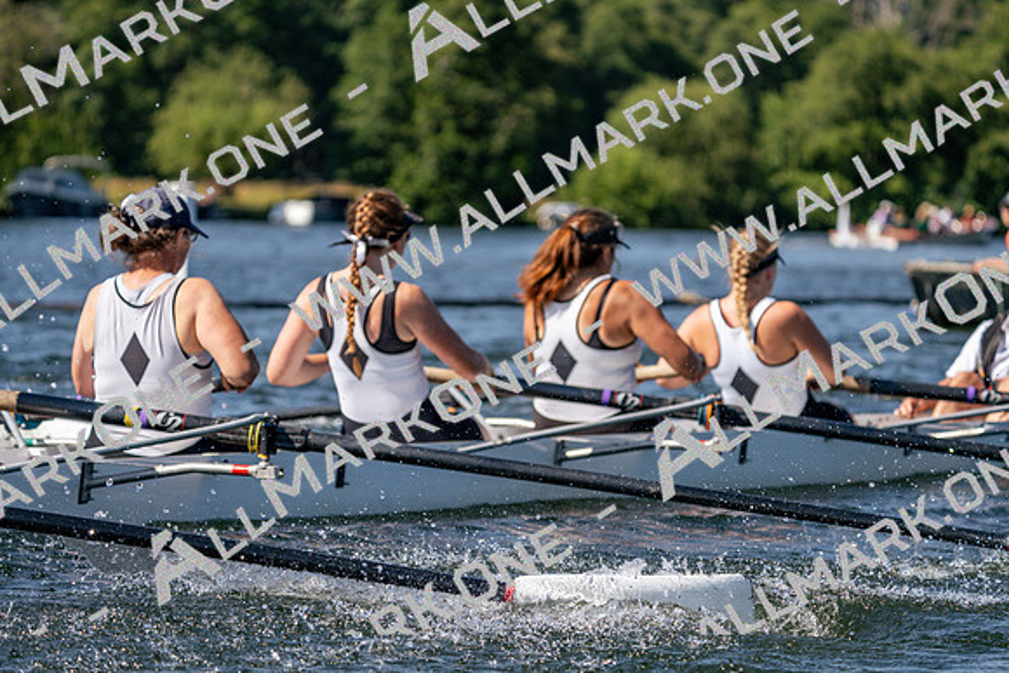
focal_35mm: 200
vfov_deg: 6.9
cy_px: 336
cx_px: 504
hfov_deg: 10.3
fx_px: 5607
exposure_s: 1/1600
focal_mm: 200
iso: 200
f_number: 5.6
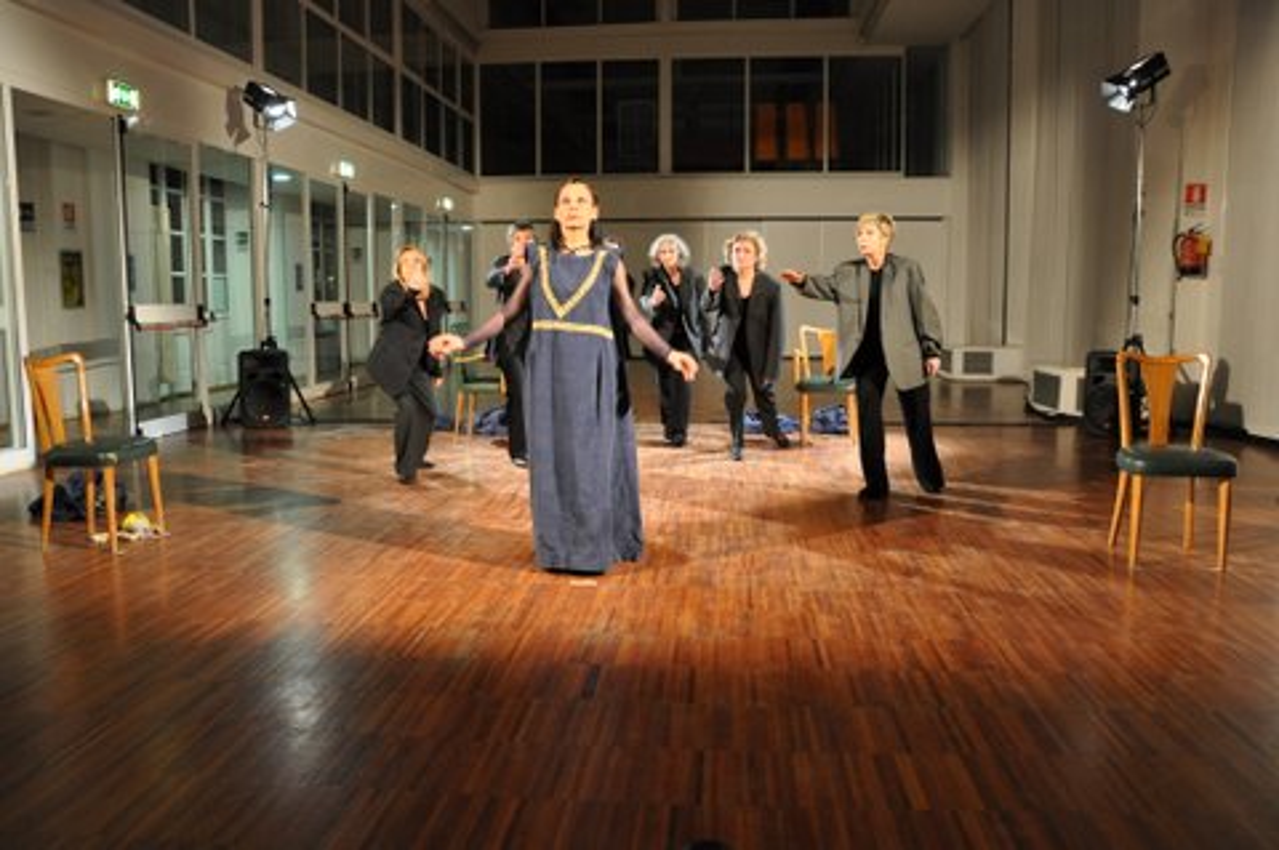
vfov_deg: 47.8
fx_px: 958
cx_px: 640
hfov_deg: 67.4
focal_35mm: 27
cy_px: 425
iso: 800
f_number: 3.5
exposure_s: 1/13
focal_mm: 18
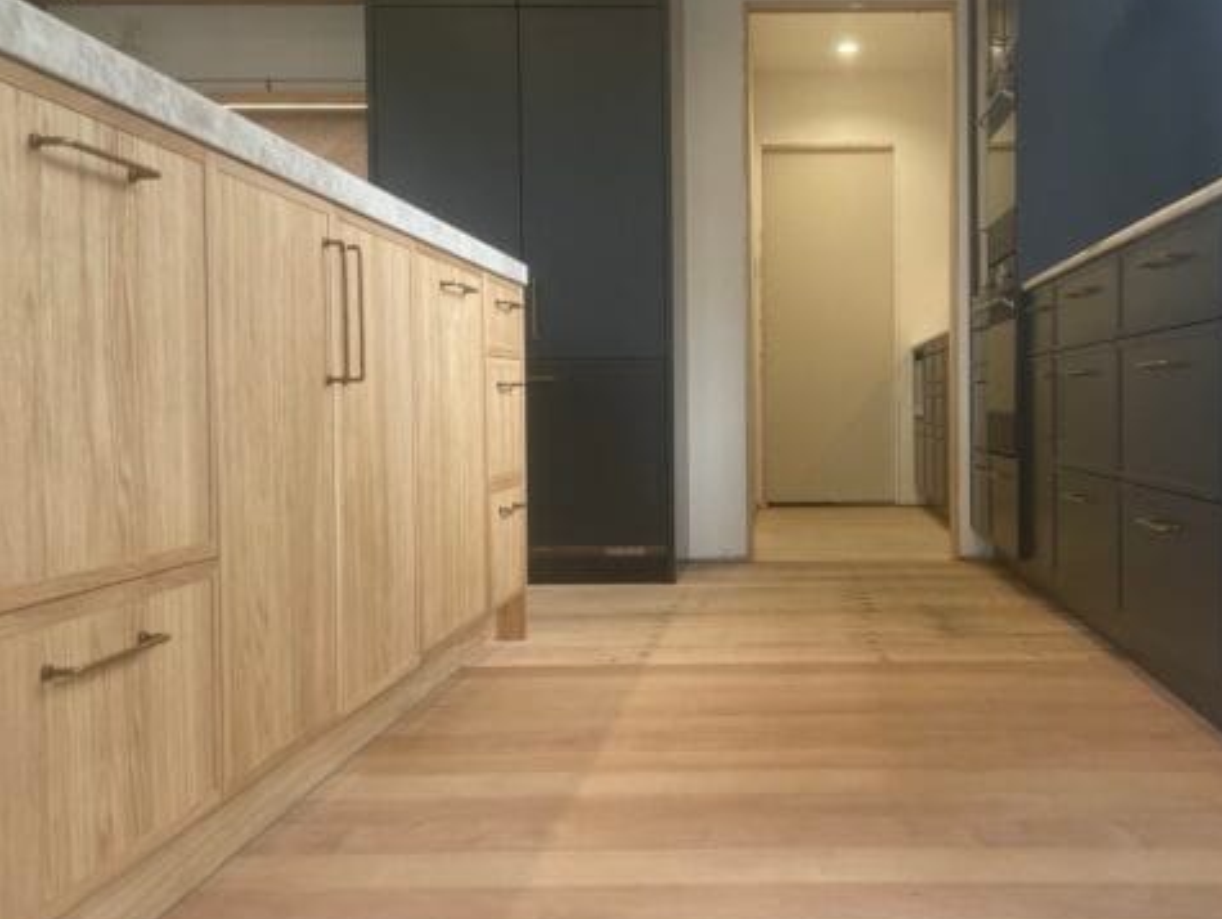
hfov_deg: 44.3
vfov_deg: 34.4
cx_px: 780
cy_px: 463
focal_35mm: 42
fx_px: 1484
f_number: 1.6
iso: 64
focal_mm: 4.2
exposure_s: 1/100
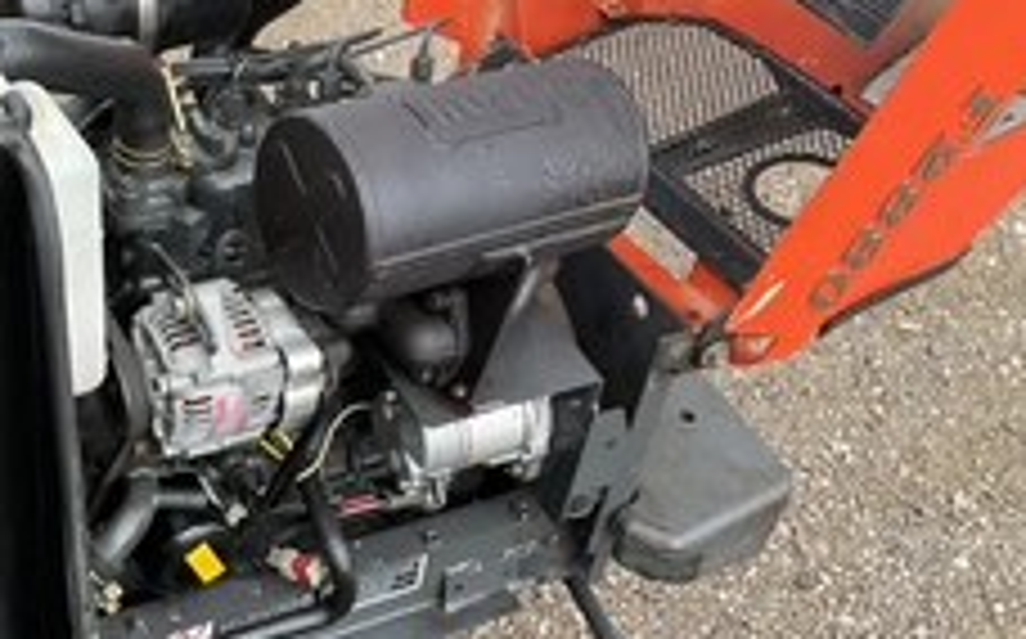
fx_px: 1508
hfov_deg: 36.4
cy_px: 351
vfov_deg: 23.9
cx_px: 216
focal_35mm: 54
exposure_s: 1/314
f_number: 1.8
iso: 25
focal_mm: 3
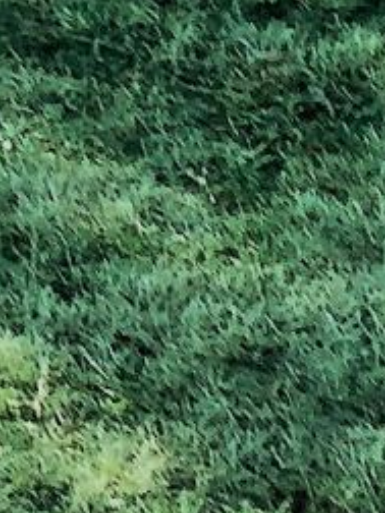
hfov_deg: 6.2
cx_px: -448
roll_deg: +3.2
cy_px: -409
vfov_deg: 8.3
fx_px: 3411
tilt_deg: -4.9
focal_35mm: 230
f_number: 2.2
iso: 32
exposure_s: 1/172
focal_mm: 4.15
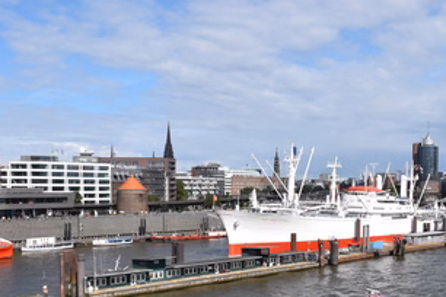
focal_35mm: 49
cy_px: 234
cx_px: 343
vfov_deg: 27.0
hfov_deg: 39.1
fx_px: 607
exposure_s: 1/400
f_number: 10
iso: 200
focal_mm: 20
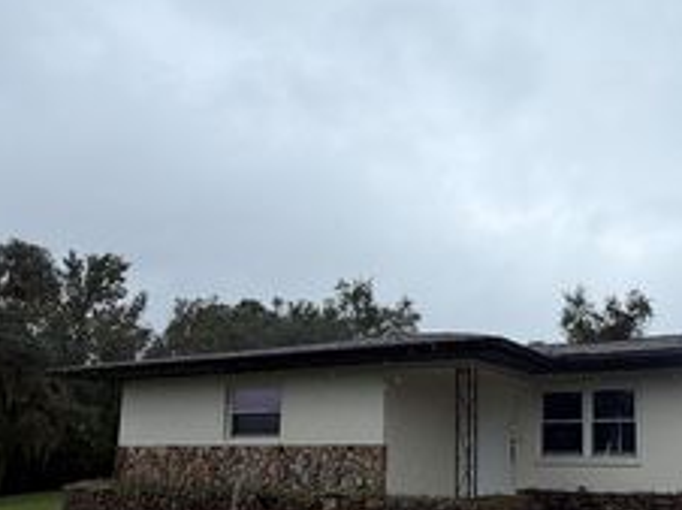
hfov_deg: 54.8
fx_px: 610
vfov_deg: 43.8
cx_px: 534
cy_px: 385
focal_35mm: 31
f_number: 2.2
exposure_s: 1/770
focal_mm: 2.22
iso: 40
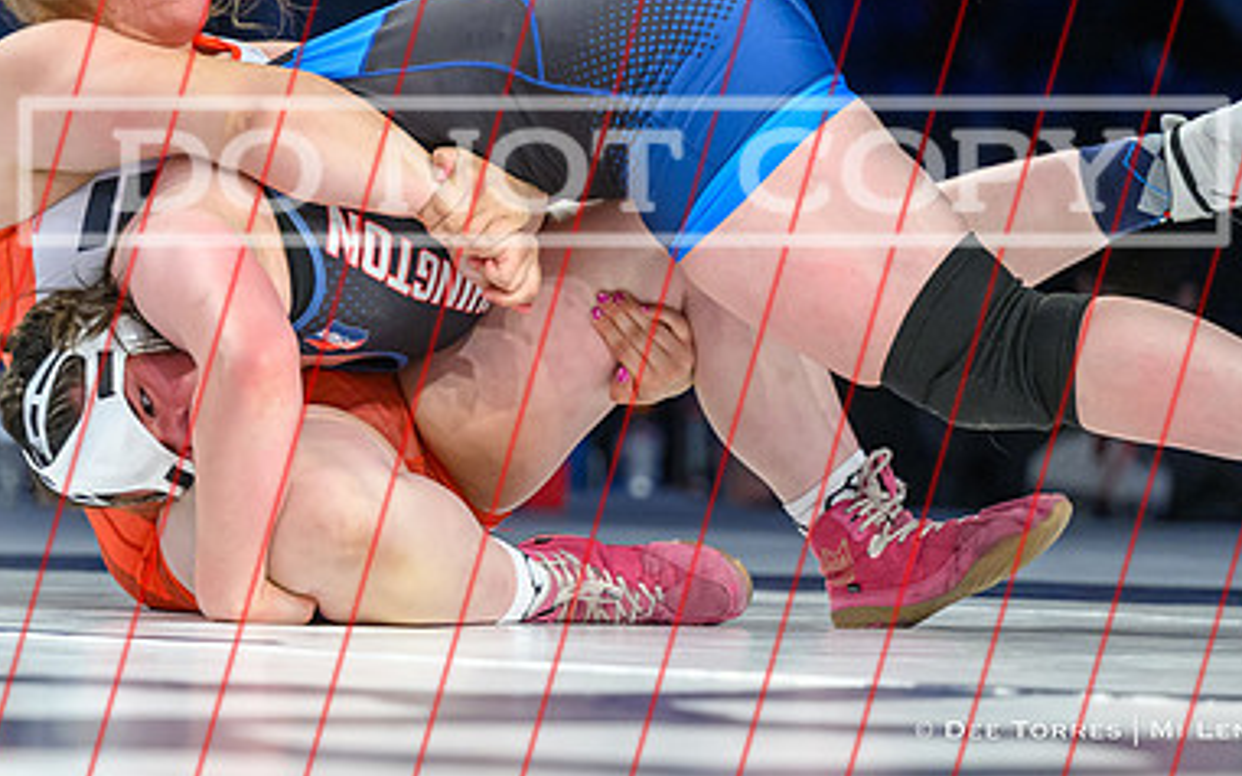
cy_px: 424
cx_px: 267
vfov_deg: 4.1
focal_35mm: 318
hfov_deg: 6.6
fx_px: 10762
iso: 2000
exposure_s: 1/800
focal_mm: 140
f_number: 2.8
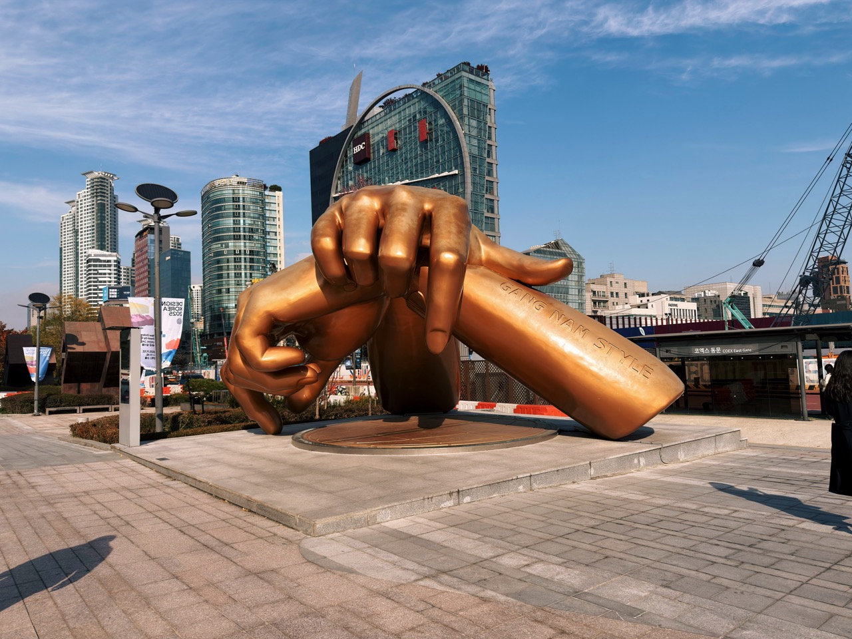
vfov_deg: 56.8
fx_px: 591
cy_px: 320
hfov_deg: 71.6
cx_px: 426
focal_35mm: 24
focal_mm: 6.76
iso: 64
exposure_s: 1/5882
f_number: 1.78
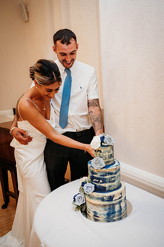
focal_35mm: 35
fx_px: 240
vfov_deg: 54.5
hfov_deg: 37.8
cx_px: 82
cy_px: 124
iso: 800
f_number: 2.5
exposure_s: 1/200
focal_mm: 35
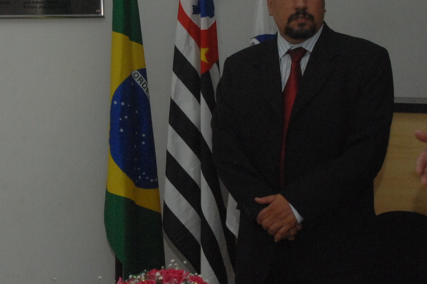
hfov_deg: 22.4
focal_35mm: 91
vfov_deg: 15.0
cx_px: 190
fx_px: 1078
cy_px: 93
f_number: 11
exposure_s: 1/250
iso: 800
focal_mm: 22
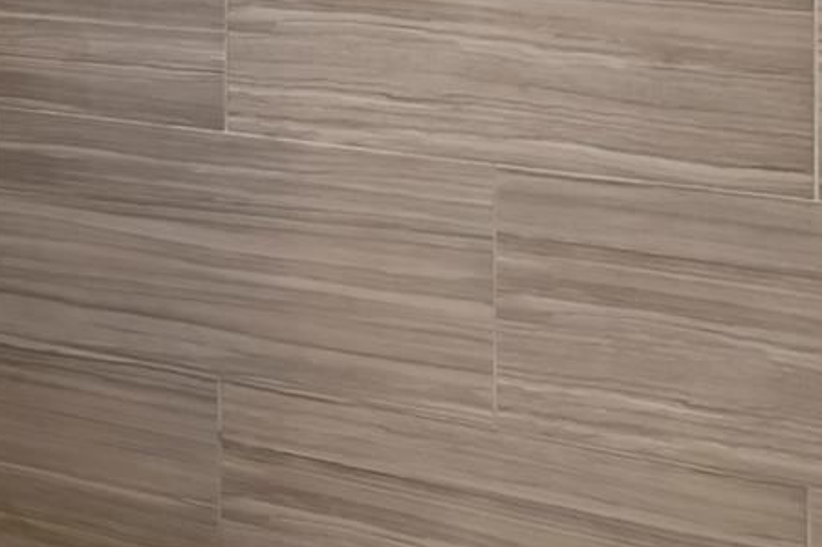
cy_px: -235
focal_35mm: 73
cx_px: -361
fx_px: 1666
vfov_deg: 17.1
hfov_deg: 23.2
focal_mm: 16
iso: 320
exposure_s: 1/6
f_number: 9
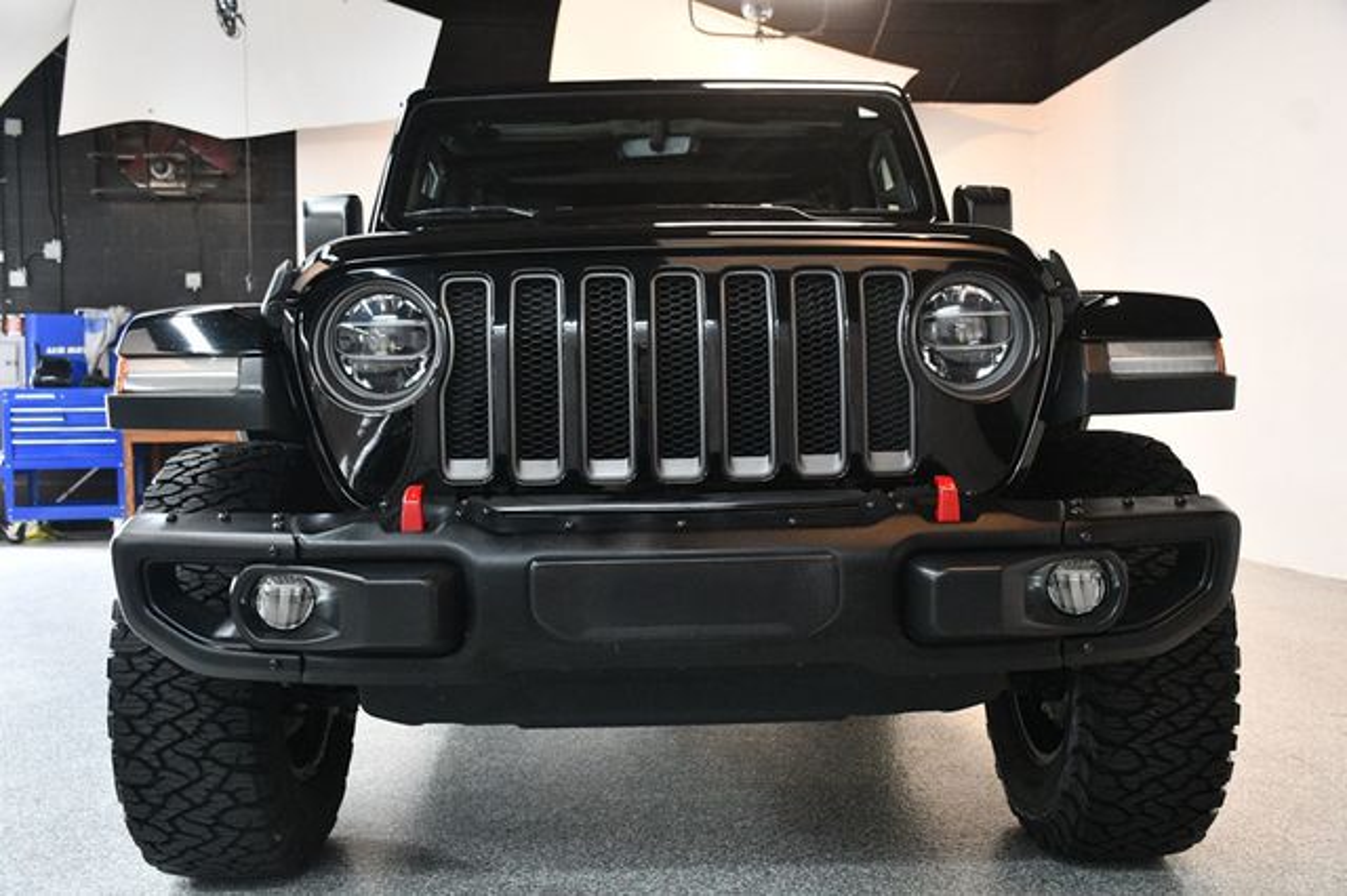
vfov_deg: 36.8
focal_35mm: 36
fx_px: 1346
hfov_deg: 53.2
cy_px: 448
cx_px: 674
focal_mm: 24
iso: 3200
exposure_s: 1/125
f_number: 3.8
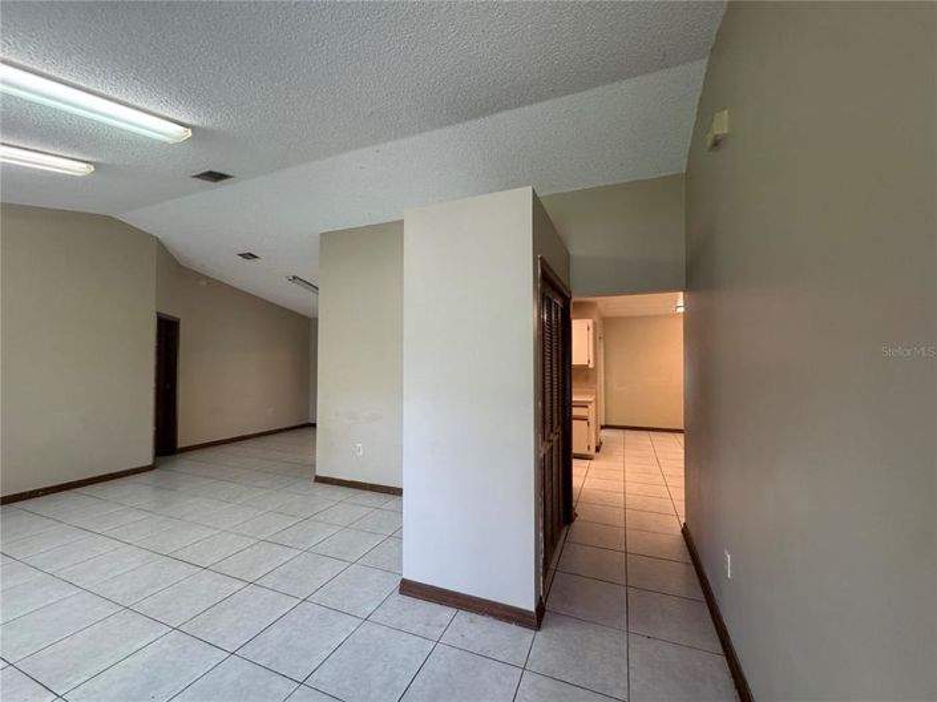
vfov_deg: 85.6
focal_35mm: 14
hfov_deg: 102.1
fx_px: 379
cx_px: 468
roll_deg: +0.1
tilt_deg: +1.3
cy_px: 351
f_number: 2.2
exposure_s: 1/120
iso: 320
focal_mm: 2.22
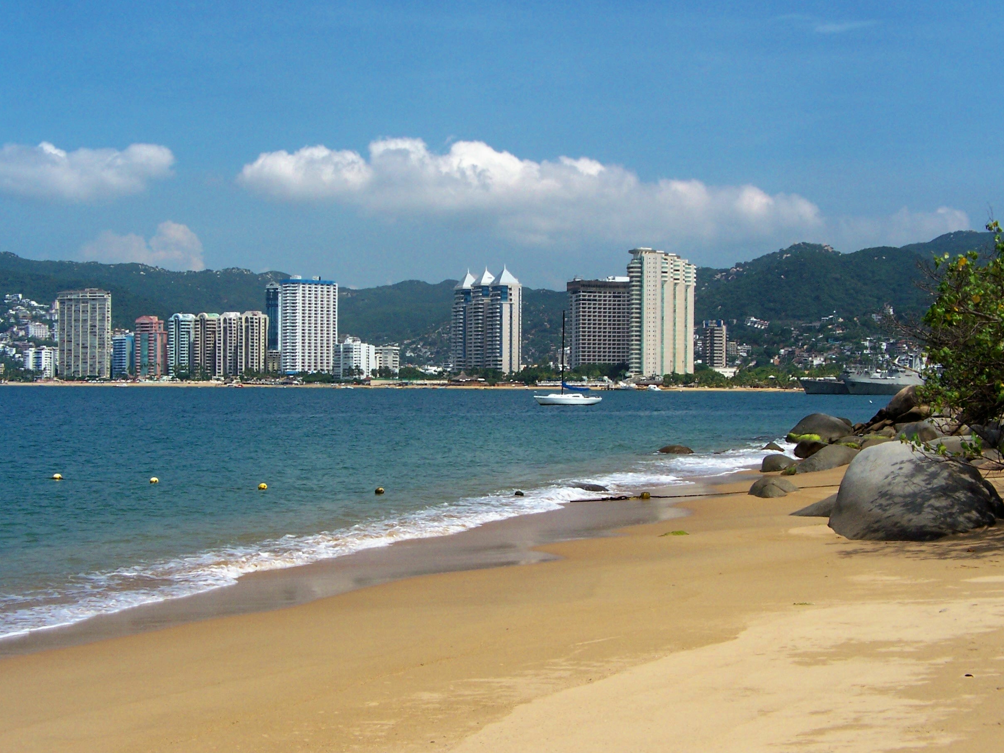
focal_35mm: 71
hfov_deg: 27.4
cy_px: 385
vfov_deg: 20.7
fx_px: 2059
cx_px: 500
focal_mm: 11.1
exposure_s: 1/750
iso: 80
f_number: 6.3
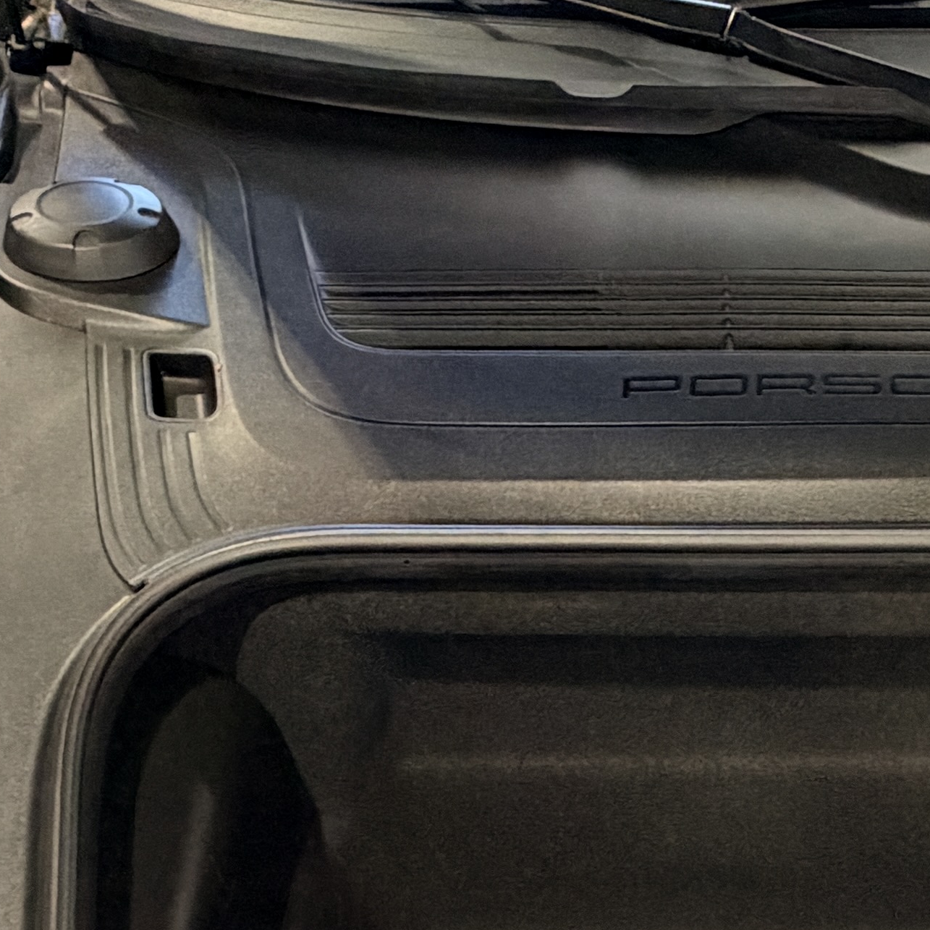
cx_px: 840
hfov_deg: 29.8
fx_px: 1672
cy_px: 669
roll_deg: -0.3
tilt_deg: -41.0
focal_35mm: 55
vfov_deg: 30.7
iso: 400
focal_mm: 2.22
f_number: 2.2
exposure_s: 1/60
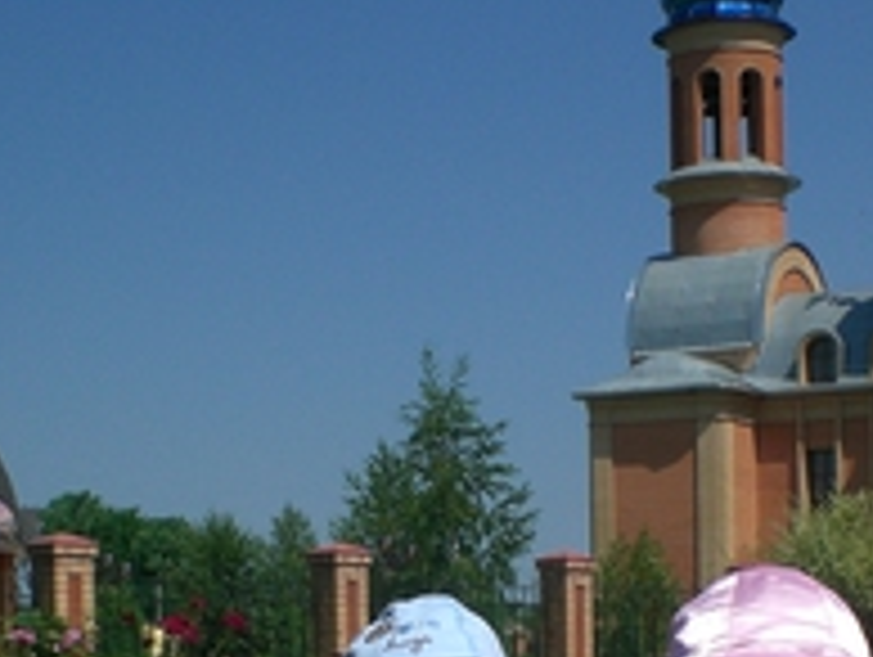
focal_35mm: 88
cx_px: 400
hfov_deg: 22.2
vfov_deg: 16.2
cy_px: 756
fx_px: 2222
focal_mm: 6.3
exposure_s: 1/640
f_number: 4.4
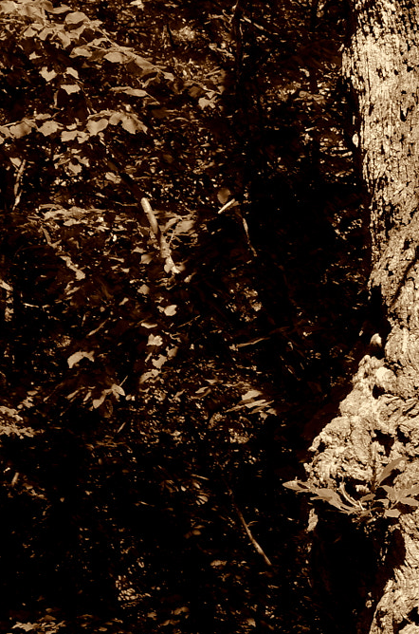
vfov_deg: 20.6
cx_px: 628
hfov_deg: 13.3
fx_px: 1694
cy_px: 17
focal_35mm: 97
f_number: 5.6
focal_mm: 21
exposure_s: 1/125
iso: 200
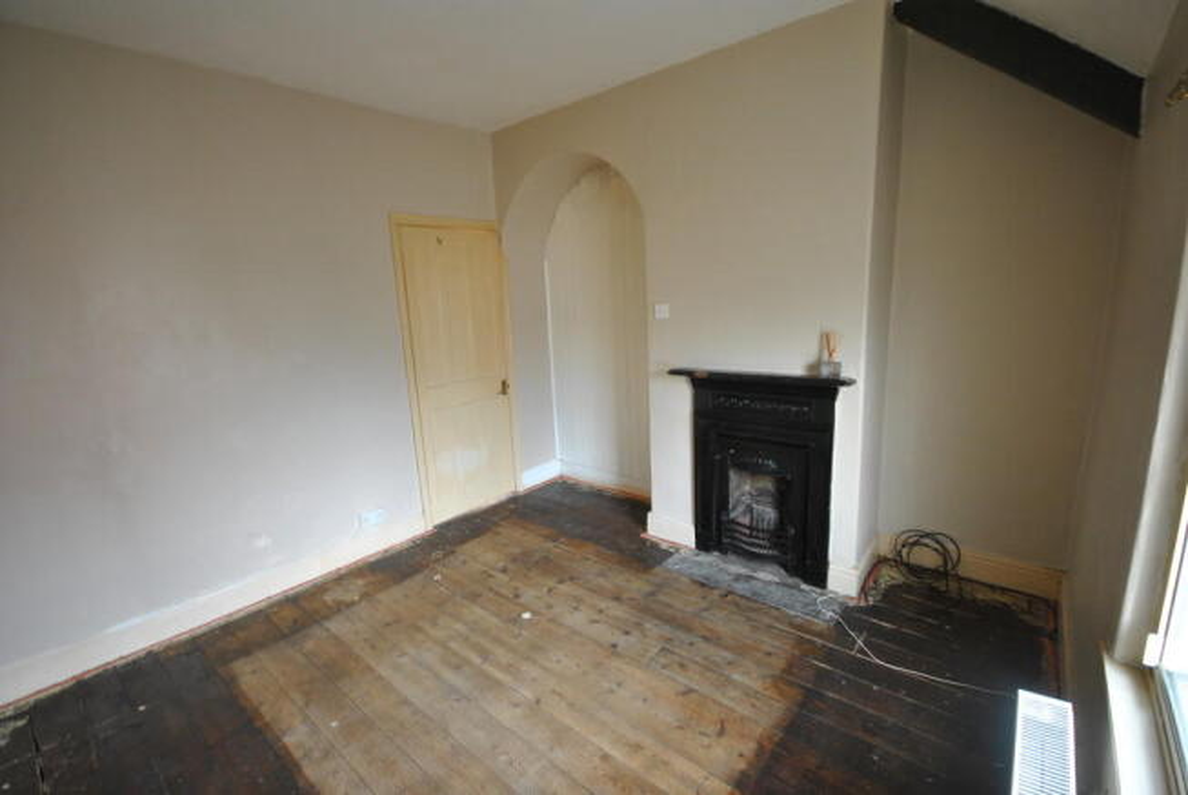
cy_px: 398
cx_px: 594
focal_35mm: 15
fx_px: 496
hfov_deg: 100.3
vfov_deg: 77.5
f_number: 4
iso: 400
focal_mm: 10
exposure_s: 1/15
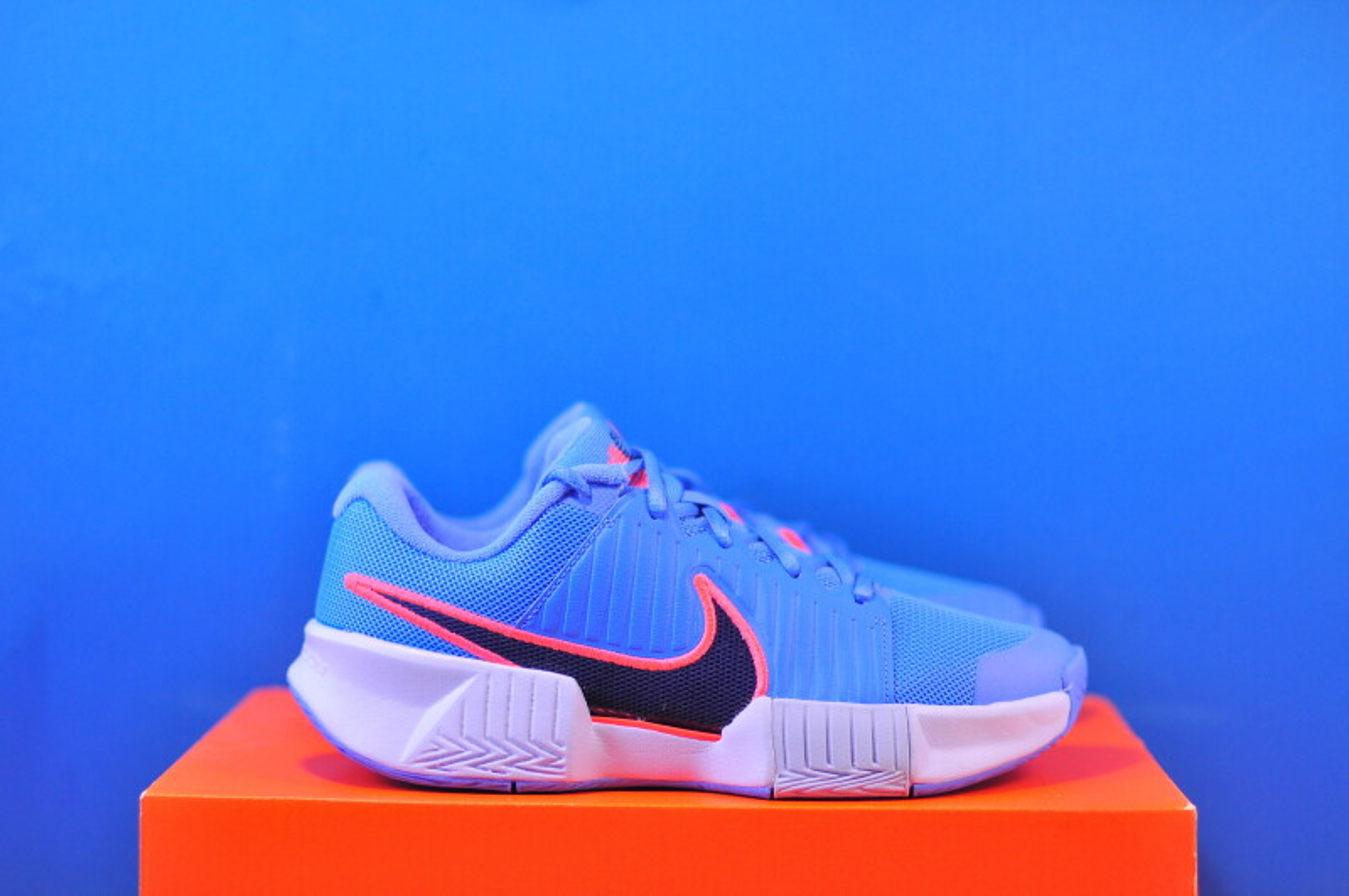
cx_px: 674
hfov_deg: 27.0
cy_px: 448
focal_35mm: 75
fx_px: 2806
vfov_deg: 18.1
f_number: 2
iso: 250
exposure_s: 1/320
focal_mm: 50
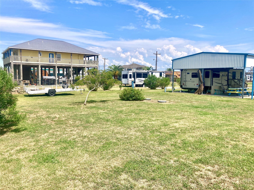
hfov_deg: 63.4
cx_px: 127
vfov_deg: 49.7
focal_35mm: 28
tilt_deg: -3.6
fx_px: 205
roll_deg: -1.6
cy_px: 95
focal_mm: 3.99
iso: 25
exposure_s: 1/2667
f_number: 1.8
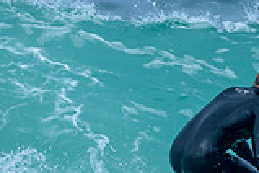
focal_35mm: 4001
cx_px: 205
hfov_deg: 0.5
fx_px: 28783
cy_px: 196
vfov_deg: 0.3
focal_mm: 800
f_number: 6.3
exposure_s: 1/2500
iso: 450
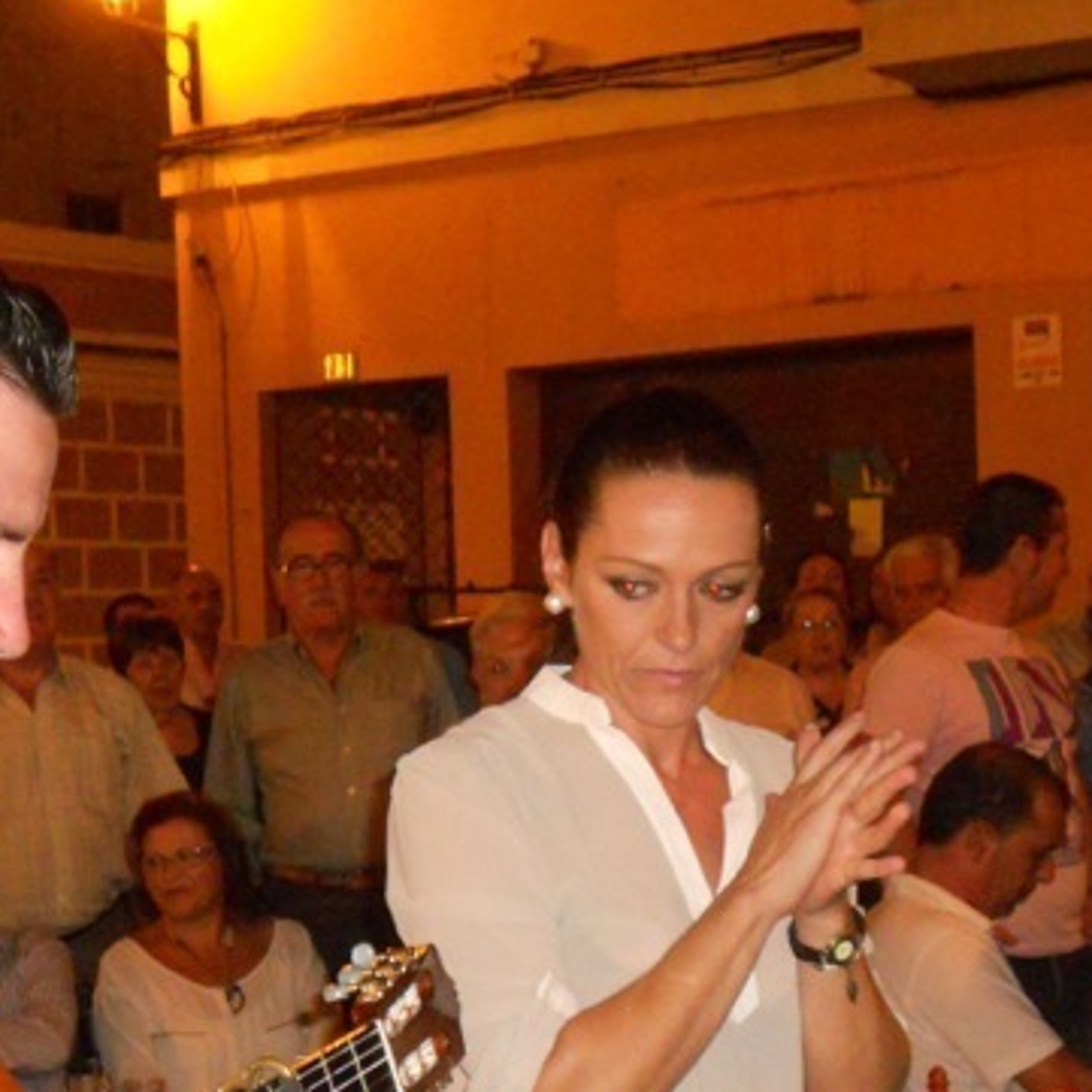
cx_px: 584
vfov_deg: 19.2
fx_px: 3212
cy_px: 783
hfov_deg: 19.3
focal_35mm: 90
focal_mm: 8.2
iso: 800
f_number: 4.3
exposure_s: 1/30
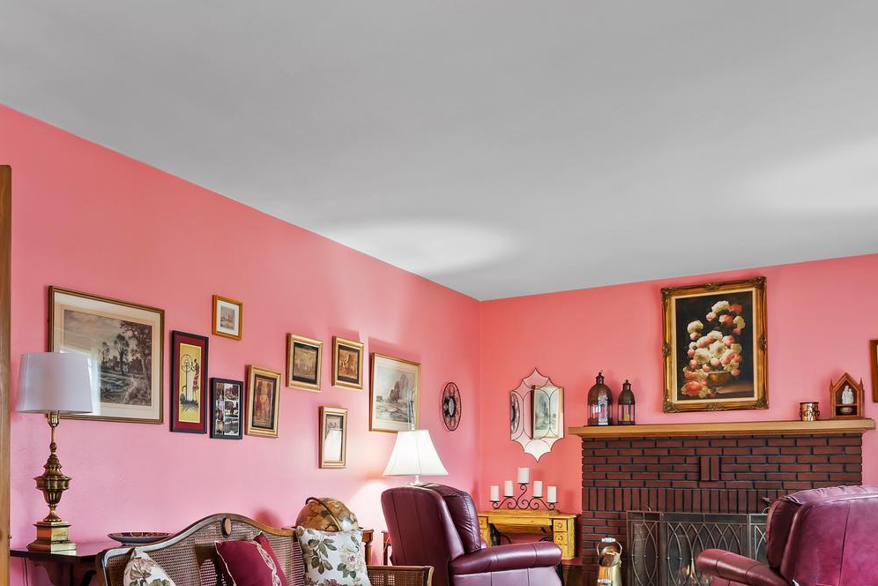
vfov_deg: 34.8
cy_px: 468
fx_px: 902
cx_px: 210
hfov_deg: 49.6
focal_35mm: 37
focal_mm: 18
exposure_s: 1/2.5
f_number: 8
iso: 800
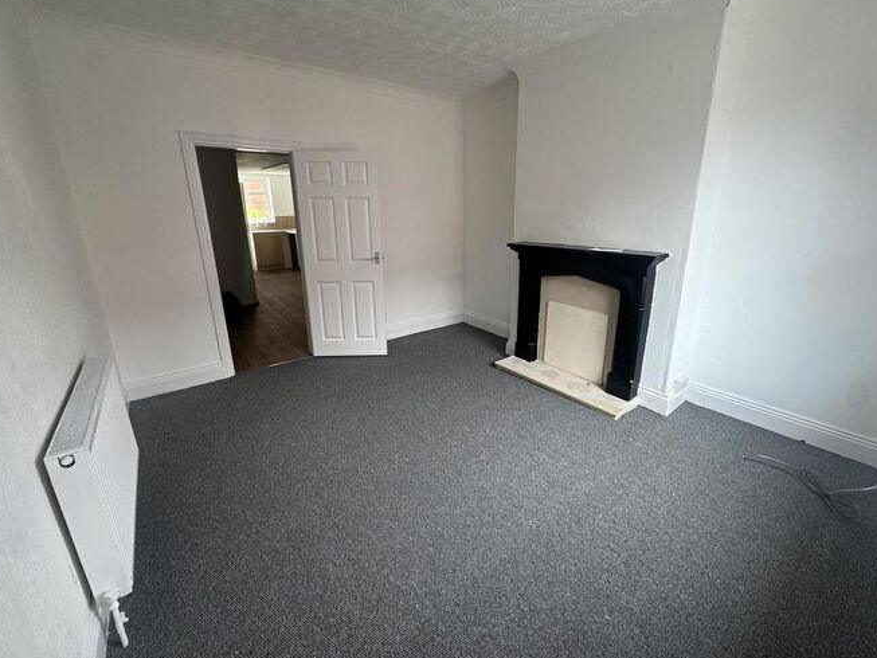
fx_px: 380
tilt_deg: -14.4
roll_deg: +1.1
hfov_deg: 98.1
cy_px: 311
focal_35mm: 15
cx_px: 450
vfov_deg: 81.7
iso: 125
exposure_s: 1/99
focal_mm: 2.22
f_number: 2.2
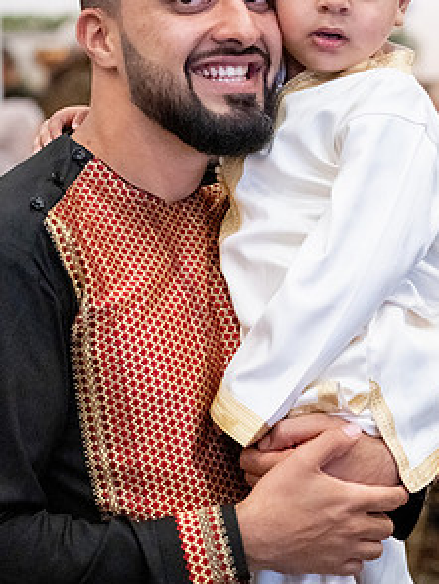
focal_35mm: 125
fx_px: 2111
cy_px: 209
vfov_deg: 15.7
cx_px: 234
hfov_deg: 11.9
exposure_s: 1/320
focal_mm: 85
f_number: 4
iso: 32000
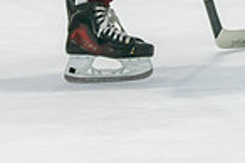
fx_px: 5601
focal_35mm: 824
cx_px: 85
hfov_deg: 2.5
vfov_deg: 1.7
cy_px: -102
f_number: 2.8
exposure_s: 1/640
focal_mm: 115
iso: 640
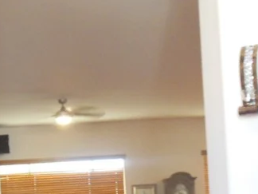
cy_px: 248
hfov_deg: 24.4
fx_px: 589
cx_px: 60
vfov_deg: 17.6
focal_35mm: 79
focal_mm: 4.5
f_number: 3.2
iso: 400
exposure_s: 1/25
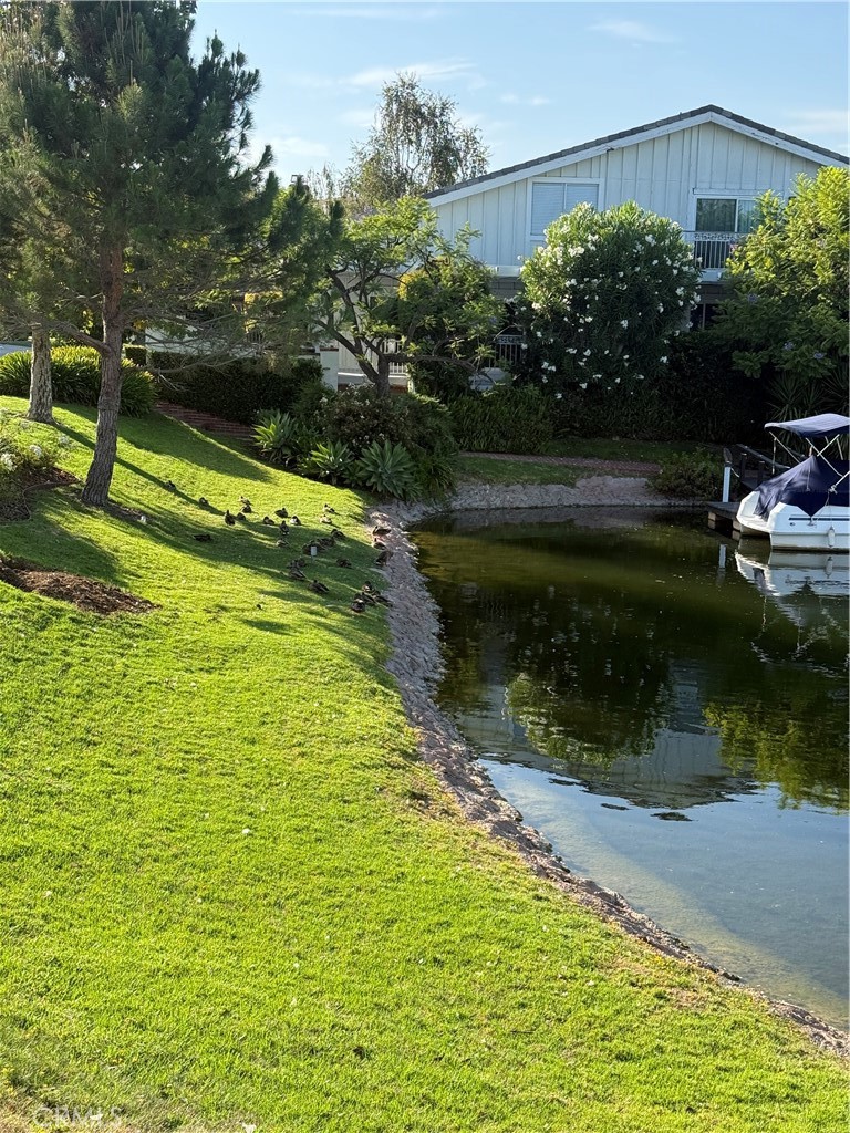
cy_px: 566
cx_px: 425
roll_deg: -1.8
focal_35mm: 48
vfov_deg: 39.7
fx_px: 1572
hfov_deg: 30.3
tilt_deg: -7.0
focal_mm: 6.76
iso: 80
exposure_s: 1/1353
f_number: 1.78
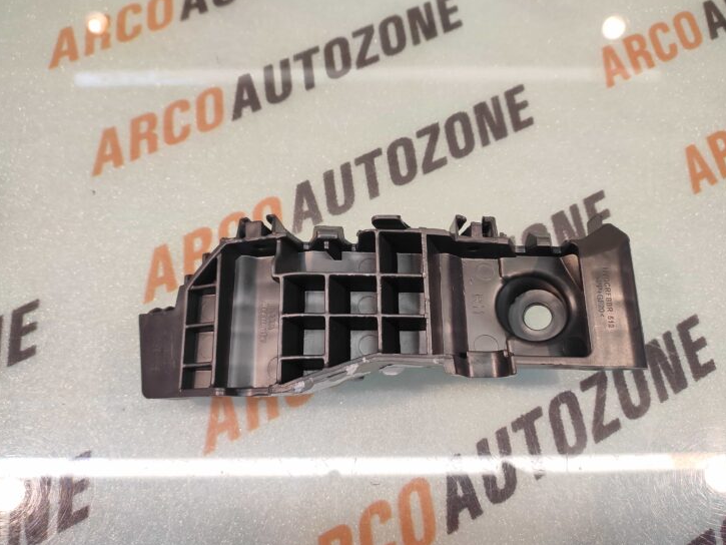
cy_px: 268
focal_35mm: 18
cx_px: 362
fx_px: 378
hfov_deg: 87.7
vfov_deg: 71.6
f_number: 1.79
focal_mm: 4.74
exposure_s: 1/33
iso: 153
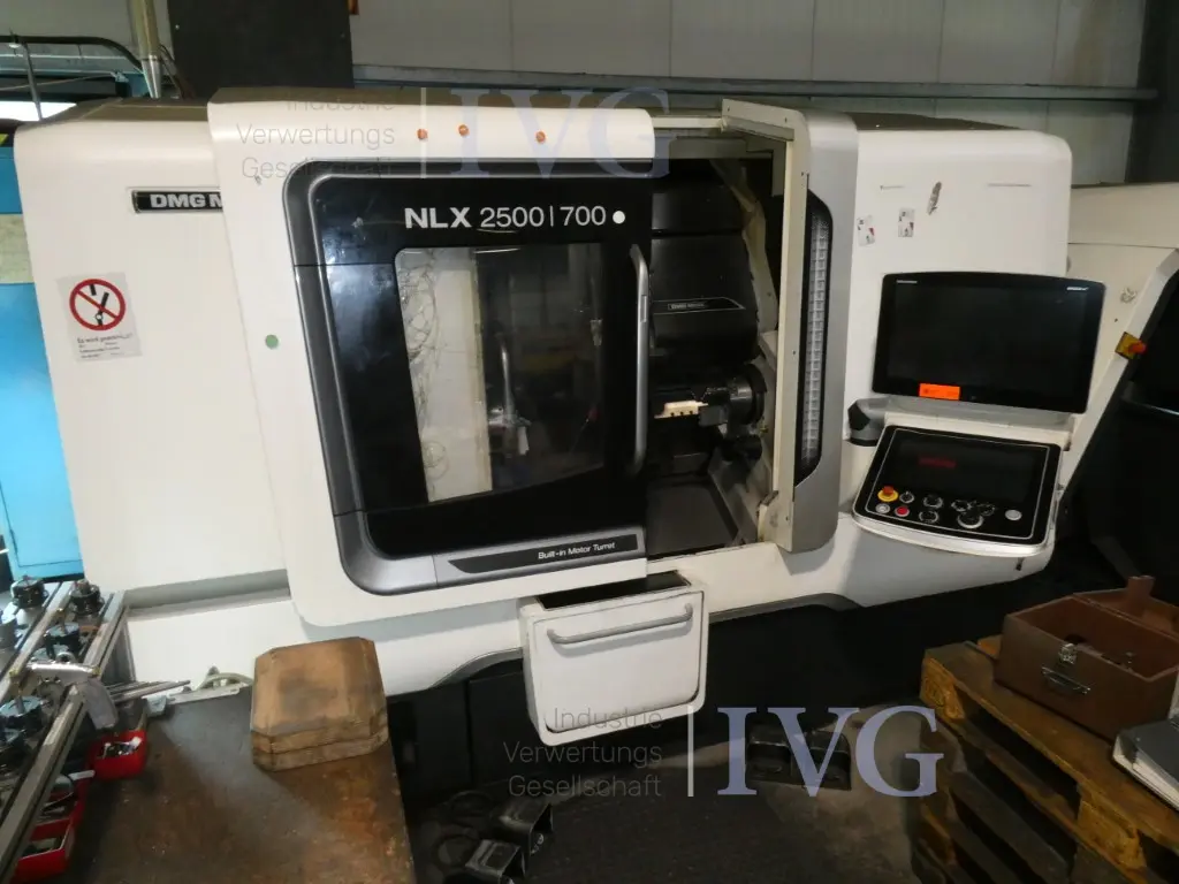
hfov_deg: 71.6
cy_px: 442
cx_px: 590
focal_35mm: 24
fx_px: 817
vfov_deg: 56.8
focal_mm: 4.3
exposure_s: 1/125
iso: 800
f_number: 3.3
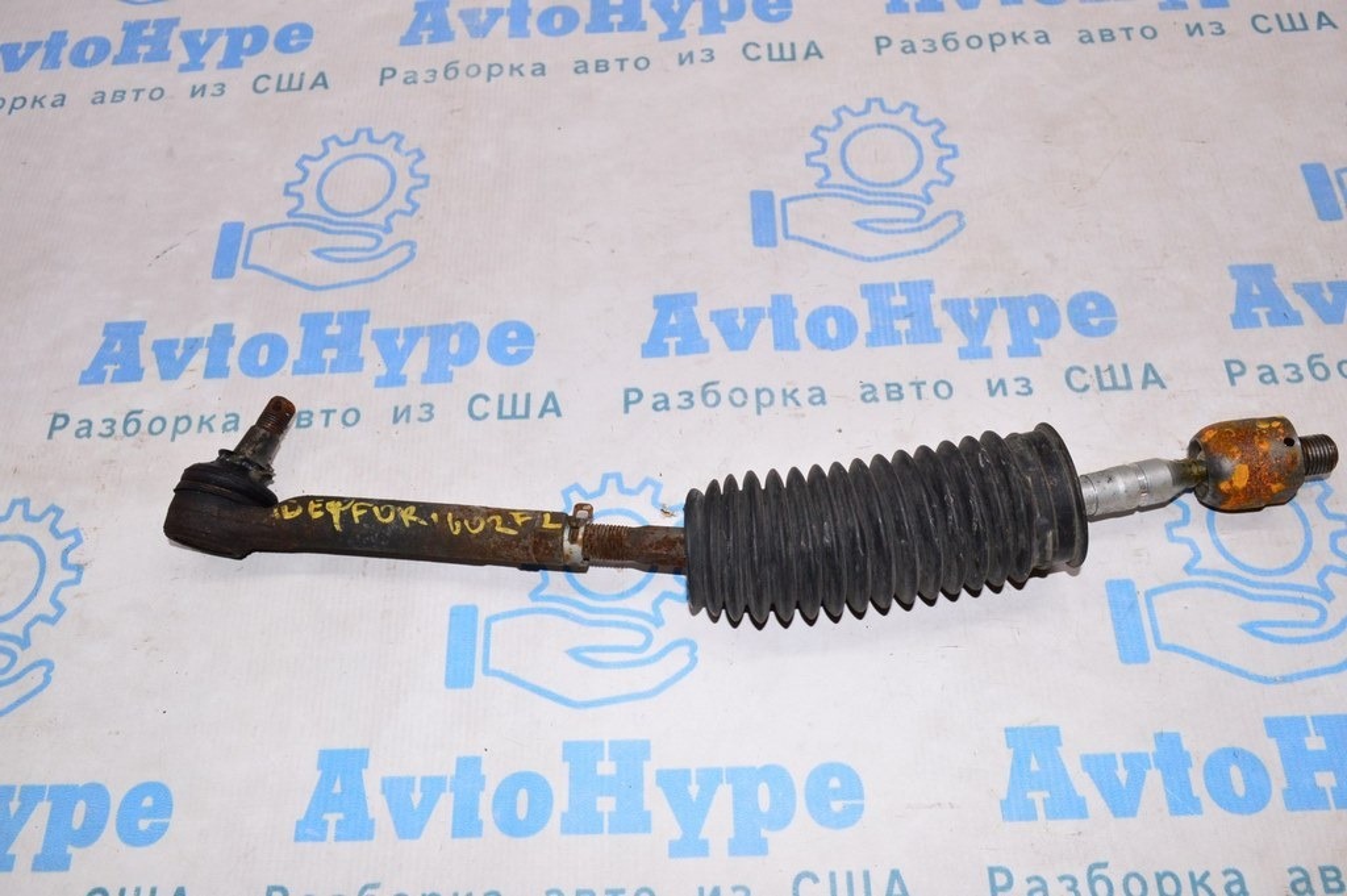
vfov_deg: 43.5
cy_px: 448
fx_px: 1122
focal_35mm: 30
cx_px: 674
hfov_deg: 62.0
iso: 1600
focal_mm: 20
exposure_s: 1/200
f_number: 8
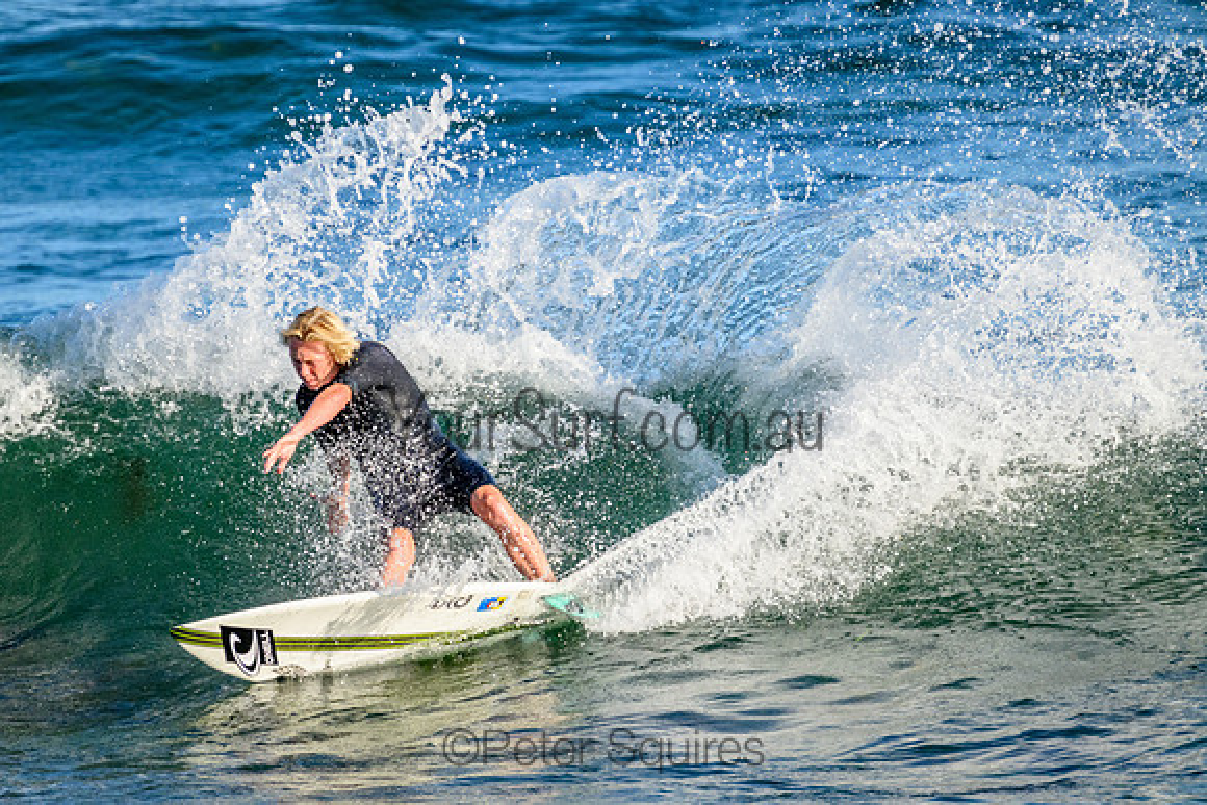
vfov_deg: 1.7
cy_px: 402
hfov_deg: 2.6
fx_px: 26827
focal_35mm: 800
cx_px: 604
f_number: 11
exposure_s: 1/2000
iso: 1800
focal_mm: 800
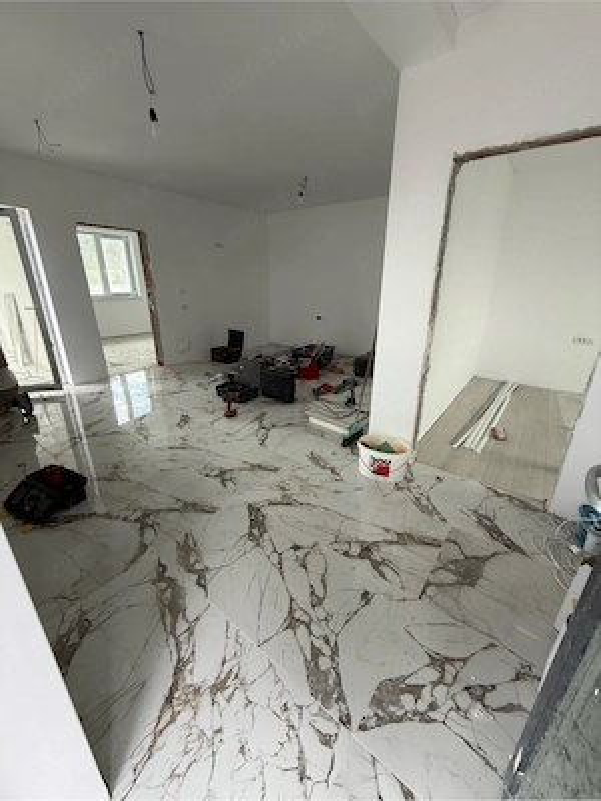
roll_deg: -0.9
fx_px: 324
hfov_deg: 85.7
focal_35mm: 14
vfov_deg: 102.1
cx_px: 300
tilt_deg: -20.1
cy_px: 400
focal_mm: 2.22
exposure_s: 1/99
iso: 64
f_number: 2.2
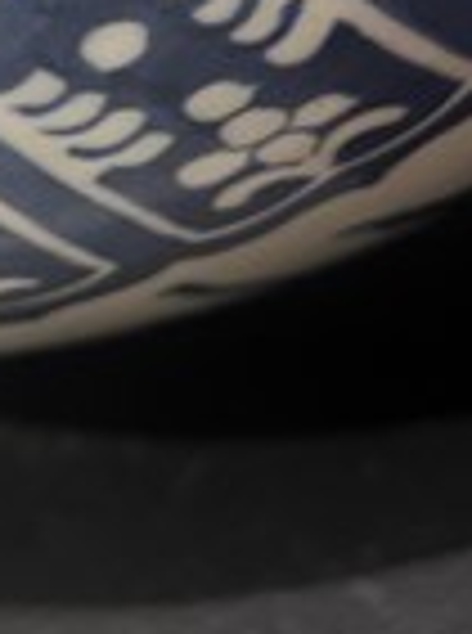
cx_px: -139
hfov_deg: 18.5
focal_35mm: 74
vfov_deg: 25.9
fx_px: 1352
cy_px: 126
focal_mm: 5.7
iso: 125
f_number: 1.5
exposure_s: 1/60
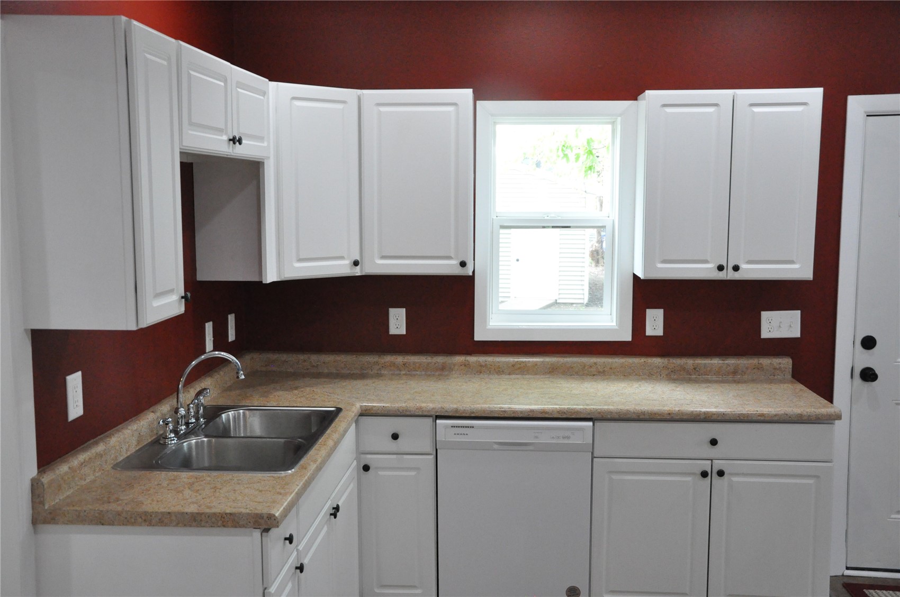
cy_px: 298
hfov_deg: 51.3
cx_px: 450
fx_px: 936
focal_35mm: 38
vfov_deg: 35.4
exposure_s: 1/160
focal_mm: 25
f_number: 6.3
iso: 3200
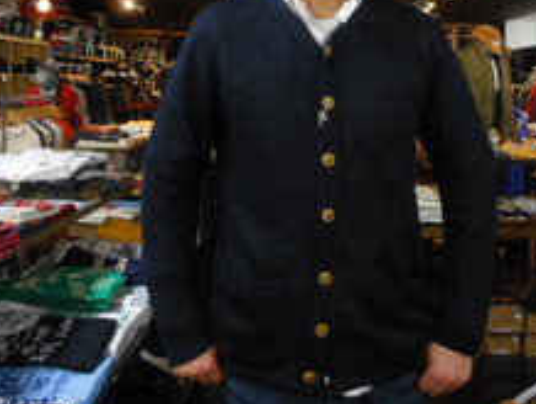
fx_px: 698
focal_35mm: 45
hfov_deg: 42.0
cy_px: 110
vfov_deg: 31.8
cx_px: 293
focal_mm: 5
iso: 320
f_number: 3.7
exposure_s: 1/30
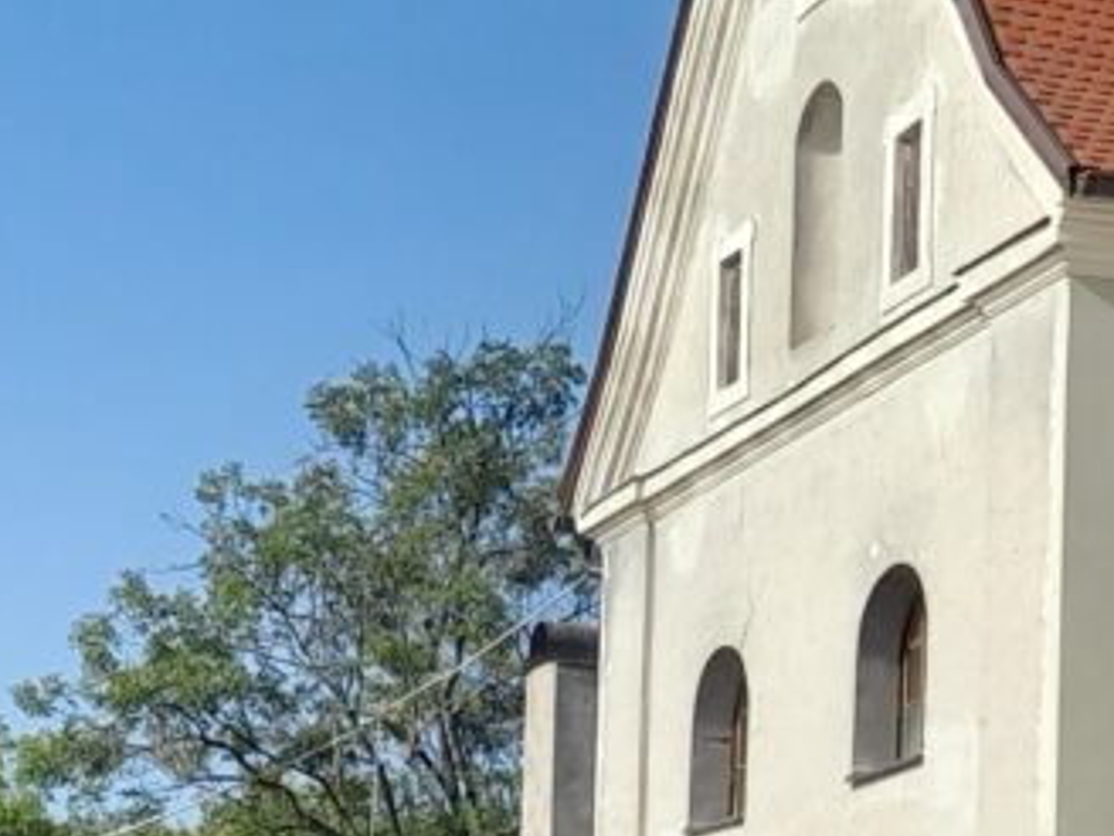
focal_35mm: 117
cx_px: 340
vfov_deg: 11.9
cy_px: 1410
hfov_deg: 16.8
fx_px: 3765
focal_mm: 4.6
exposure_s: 1/645
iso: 20
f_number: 2
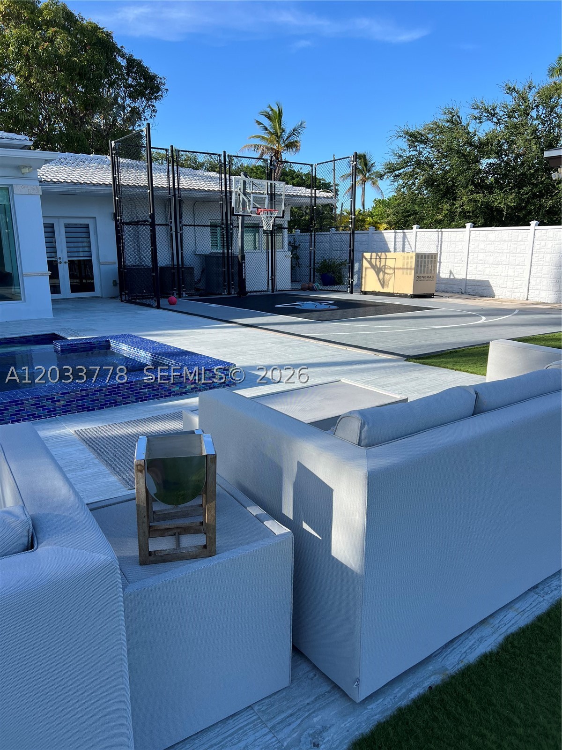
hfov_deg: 53.1
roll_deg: +0.9
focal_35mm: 26
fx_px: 563
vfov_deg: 67.3
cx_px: 281
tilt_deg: -12.4
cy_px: 375
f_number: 1.5
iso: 50
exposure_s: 1/1972
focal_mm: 5.7
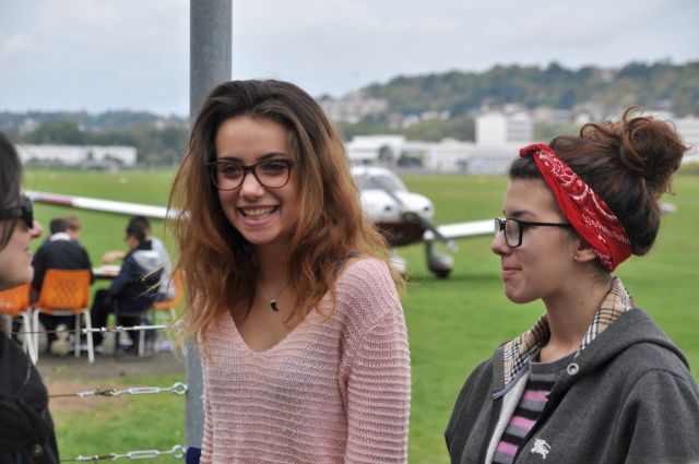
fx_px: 2618
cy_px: 232
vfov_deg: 10.1
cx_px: 350
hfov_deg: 15.2
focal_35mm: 135
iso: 250
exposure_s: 1/500
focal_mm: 90
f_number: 5.6
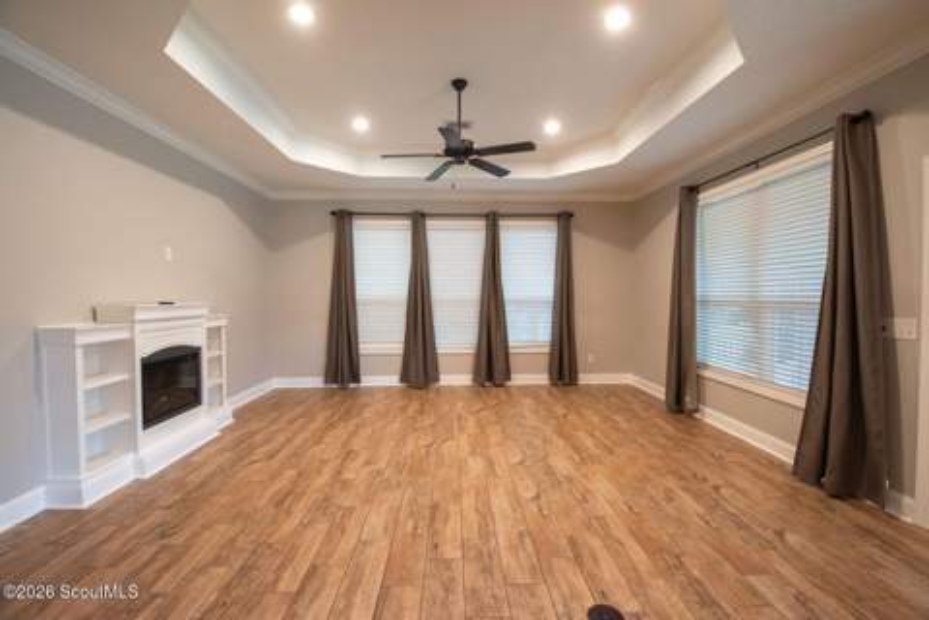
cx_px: 464
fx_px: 387
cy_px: 310
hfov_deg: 100.4
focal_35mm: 15
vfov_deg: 77.3
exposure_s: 1/30
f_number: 5.6
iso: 1250
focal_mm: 10
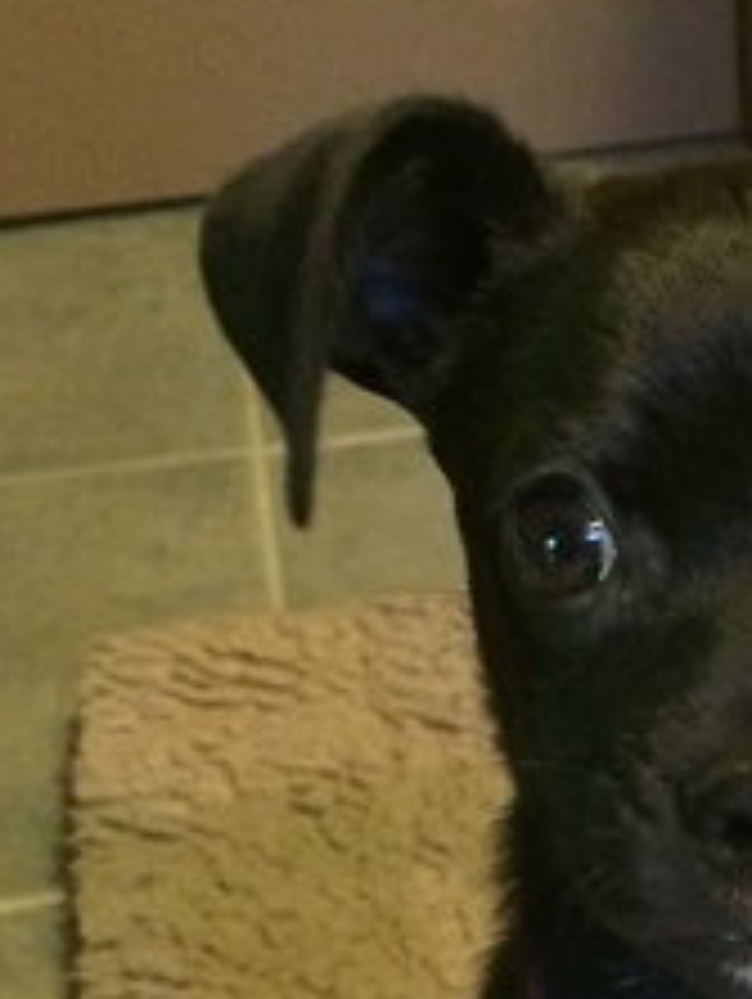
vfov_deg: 21.0
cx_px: 738
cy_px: 1181
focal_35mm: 87
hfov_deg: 16.7
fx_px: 2515
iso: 320
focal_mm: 4.15
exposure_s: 1/15
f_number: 2.2
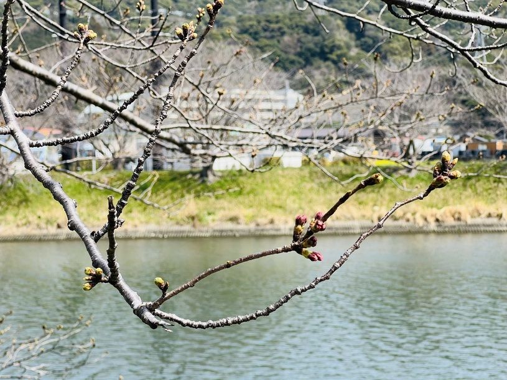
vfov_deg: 19.1
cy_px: 190
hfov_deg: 25.3
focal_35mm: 77
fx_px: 1128
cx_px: 254
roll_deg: +1.1
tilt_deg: -1.6
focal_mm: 9
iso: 32
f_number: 2.8
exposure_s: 1/380
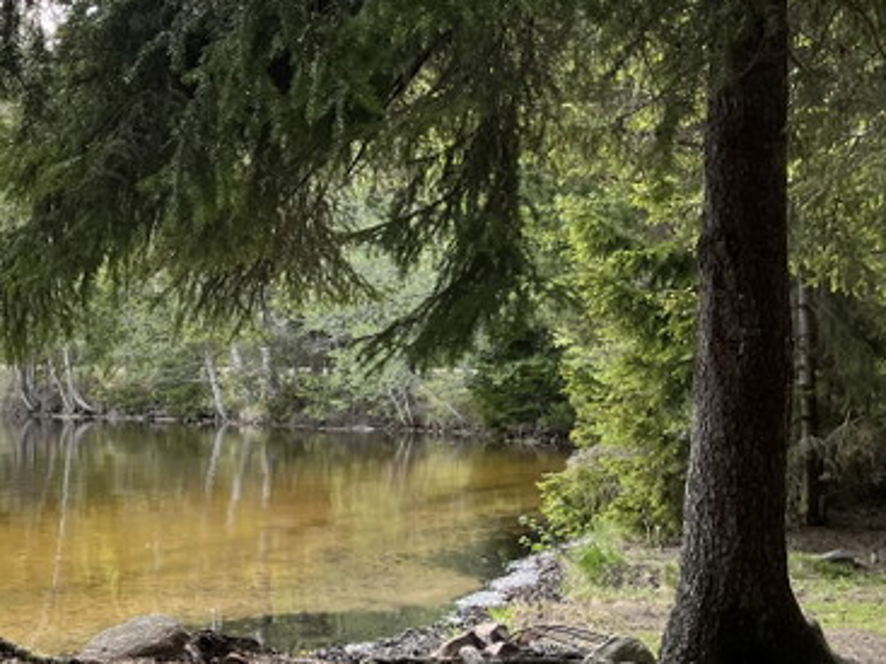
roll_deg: +0.1
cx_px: -126
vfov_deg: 21.6
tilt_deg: +0.8
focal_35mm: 68
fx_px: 1740
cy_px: 338
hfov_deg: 26.0
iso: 50
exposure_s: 1/602
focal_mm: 5.1
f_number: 1.6
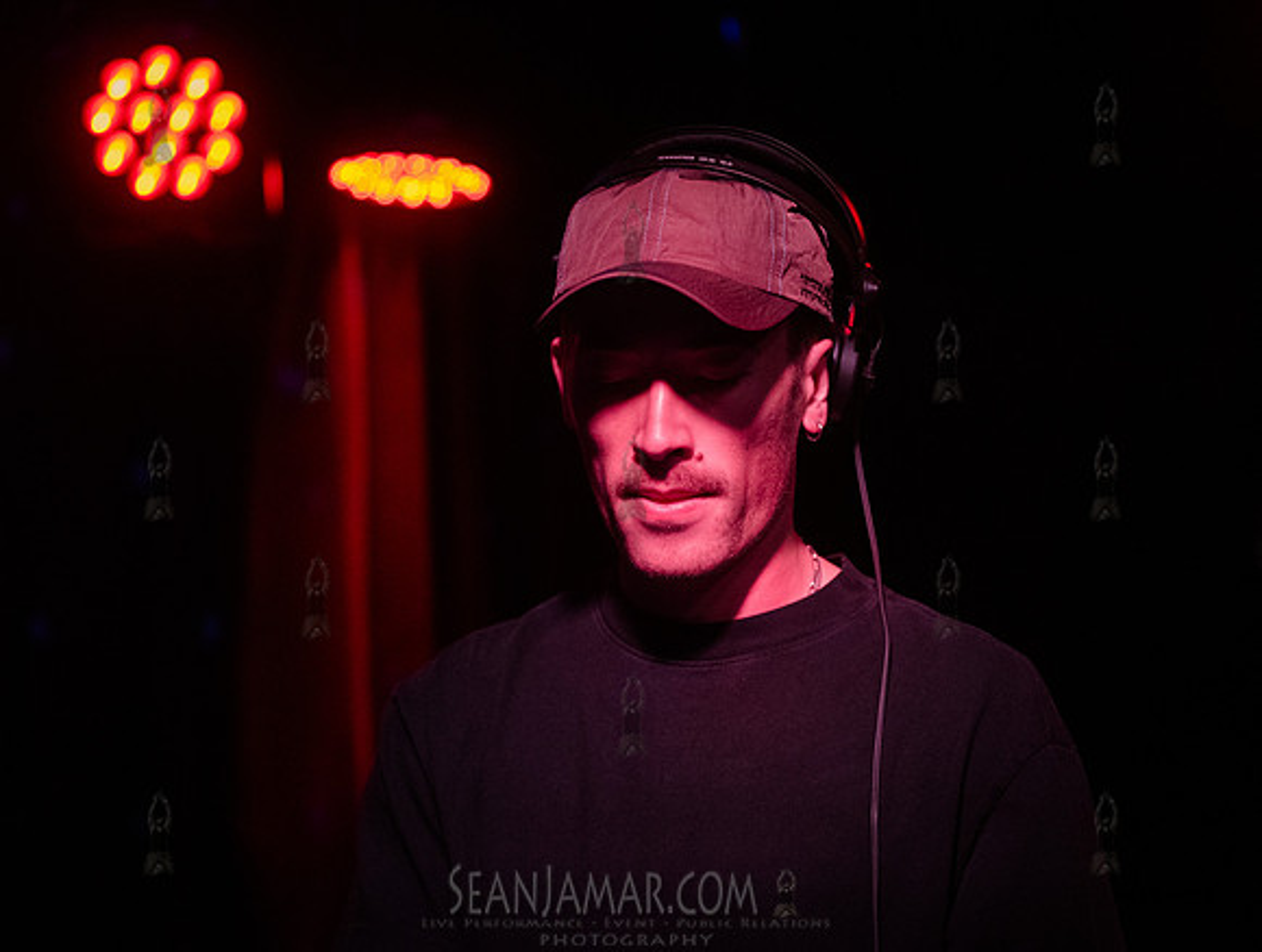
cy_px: 453
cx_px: 600
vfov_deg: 15.1
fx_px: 3605
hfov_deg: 19.9
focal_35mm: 99
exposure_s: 1/320
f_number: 2.8
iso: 8000
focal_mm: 80
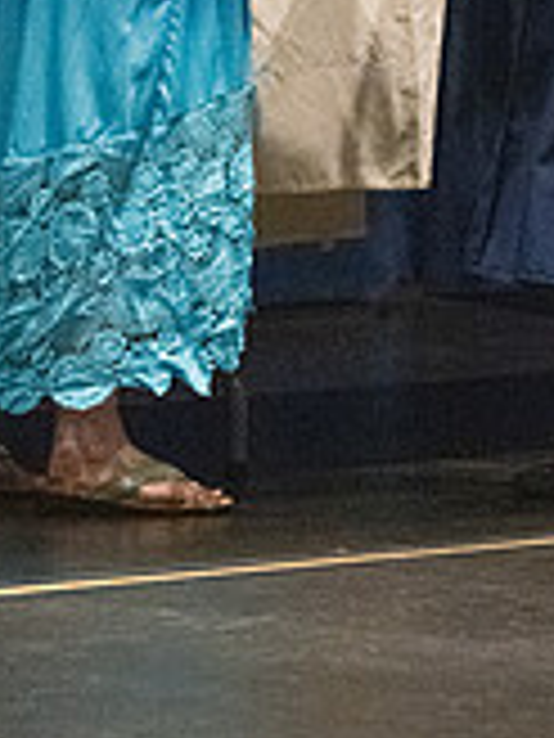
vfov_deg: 4.0
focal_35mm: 494
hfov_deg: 3.0
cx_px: 318
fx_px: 10541
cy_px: -207
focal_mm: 125
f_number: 3.2
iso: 10000
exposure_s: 1/400
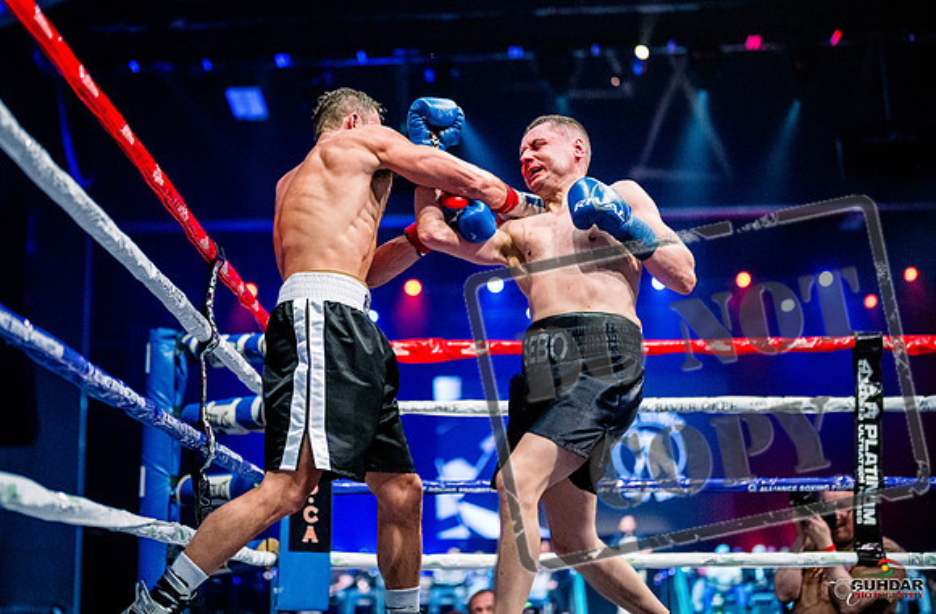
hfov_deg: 33.1
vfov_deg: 22.0
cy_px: 271
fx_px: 1573
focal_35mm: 61
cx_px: 387
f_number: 1.4
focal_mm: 50
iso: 6400
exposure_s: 1/1600
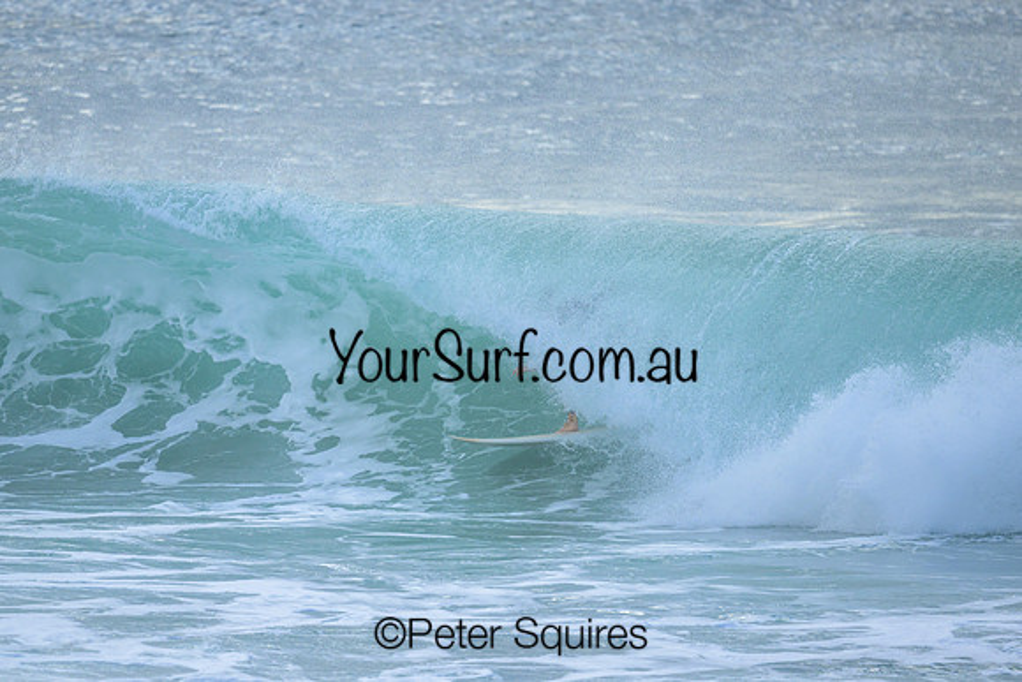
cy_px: 341
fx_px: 22715
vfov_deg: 1.7
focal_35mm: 800
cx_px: 511
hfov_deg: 2.6
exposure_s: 1/2500
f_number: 6.3
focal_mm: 800
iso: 1000
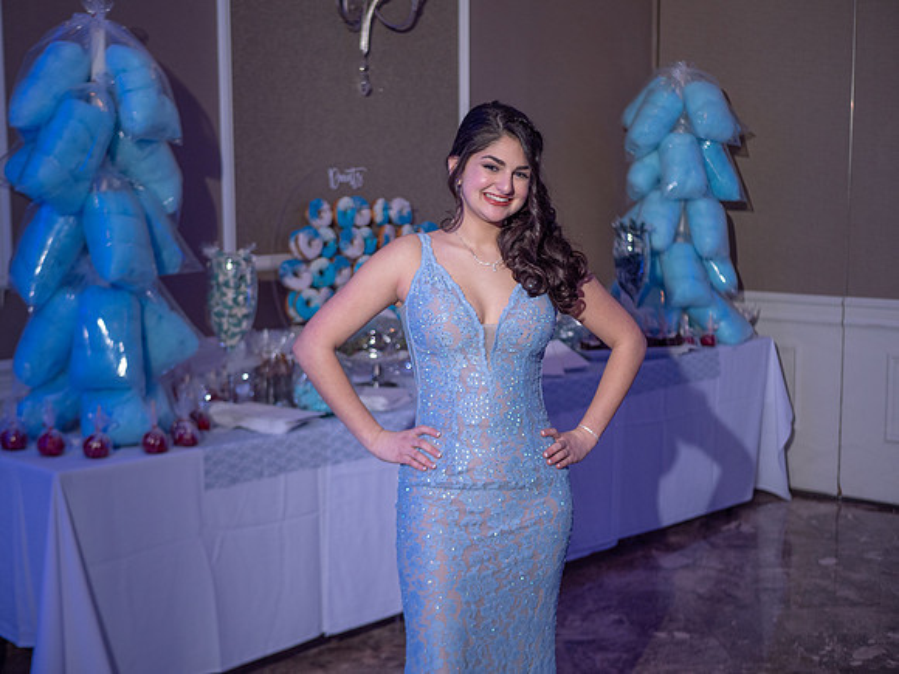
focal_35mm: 50
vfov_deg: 29.1
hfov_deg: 38.2
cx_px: 450
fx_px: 1299
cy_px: 337
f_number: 1.7
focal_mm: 25
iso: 500
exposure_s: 1/80
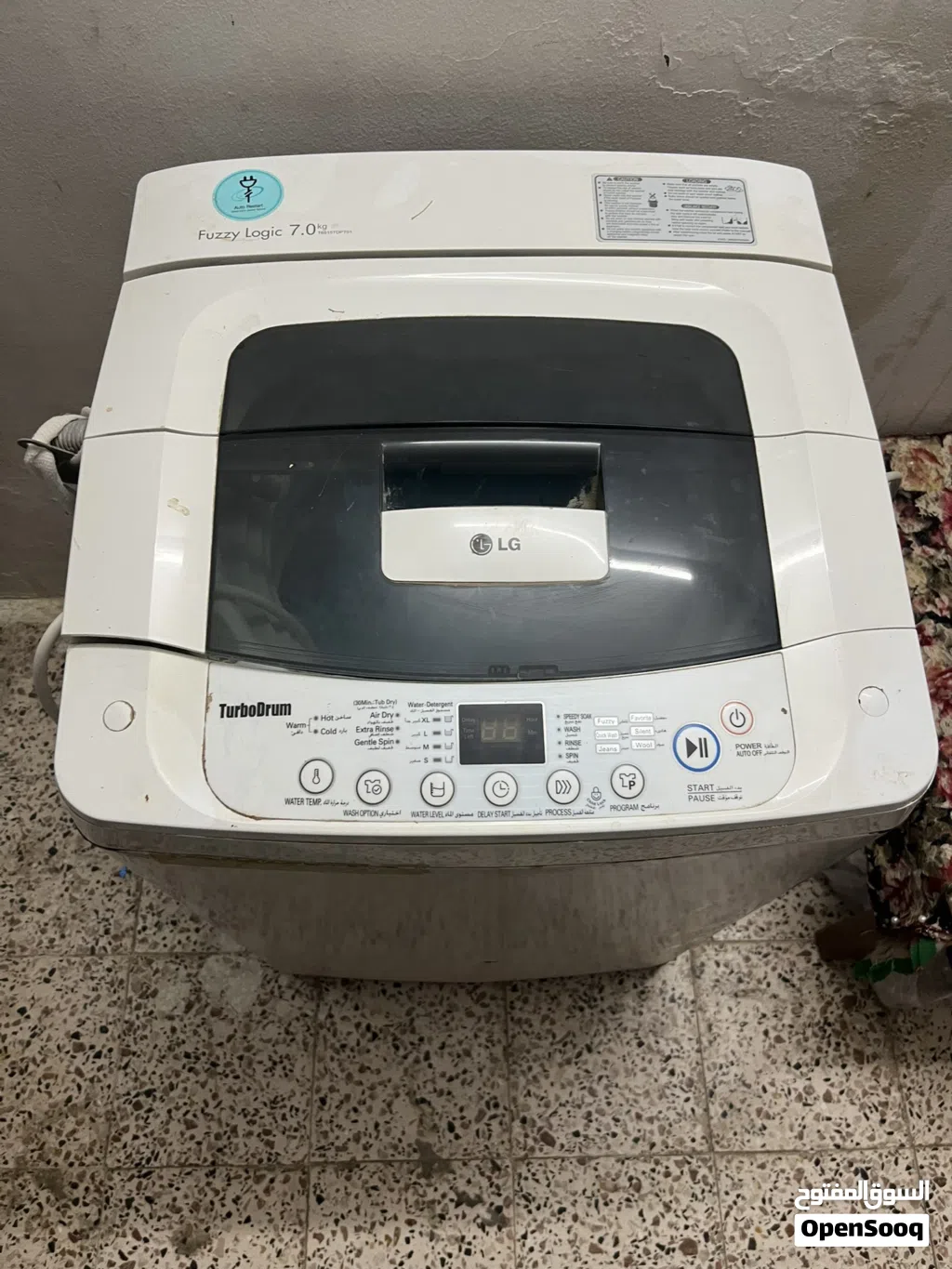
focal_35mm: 26
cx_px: 476
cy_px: 634
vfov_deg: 67.3
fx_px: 953
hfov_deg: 53.1
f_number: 1.5
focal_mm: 5.7
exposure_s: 1/50
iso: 160
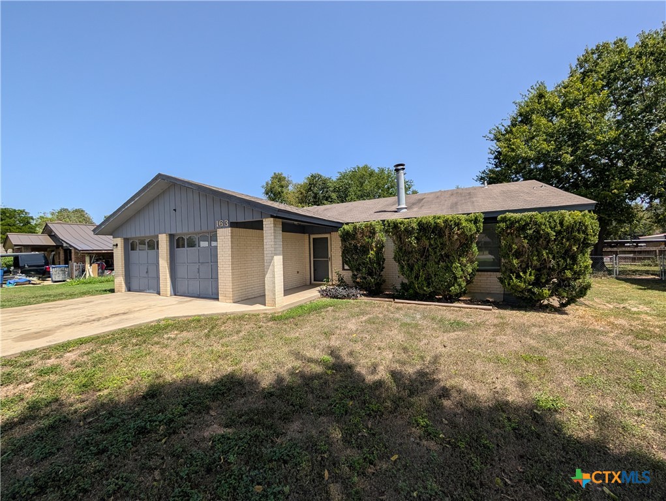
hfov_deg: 110.5
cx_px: 333
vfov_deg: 94.6
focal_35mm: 12
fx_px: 231
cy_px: 250
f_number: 1.7
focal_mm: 2.02
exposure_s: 1/3436
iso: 51
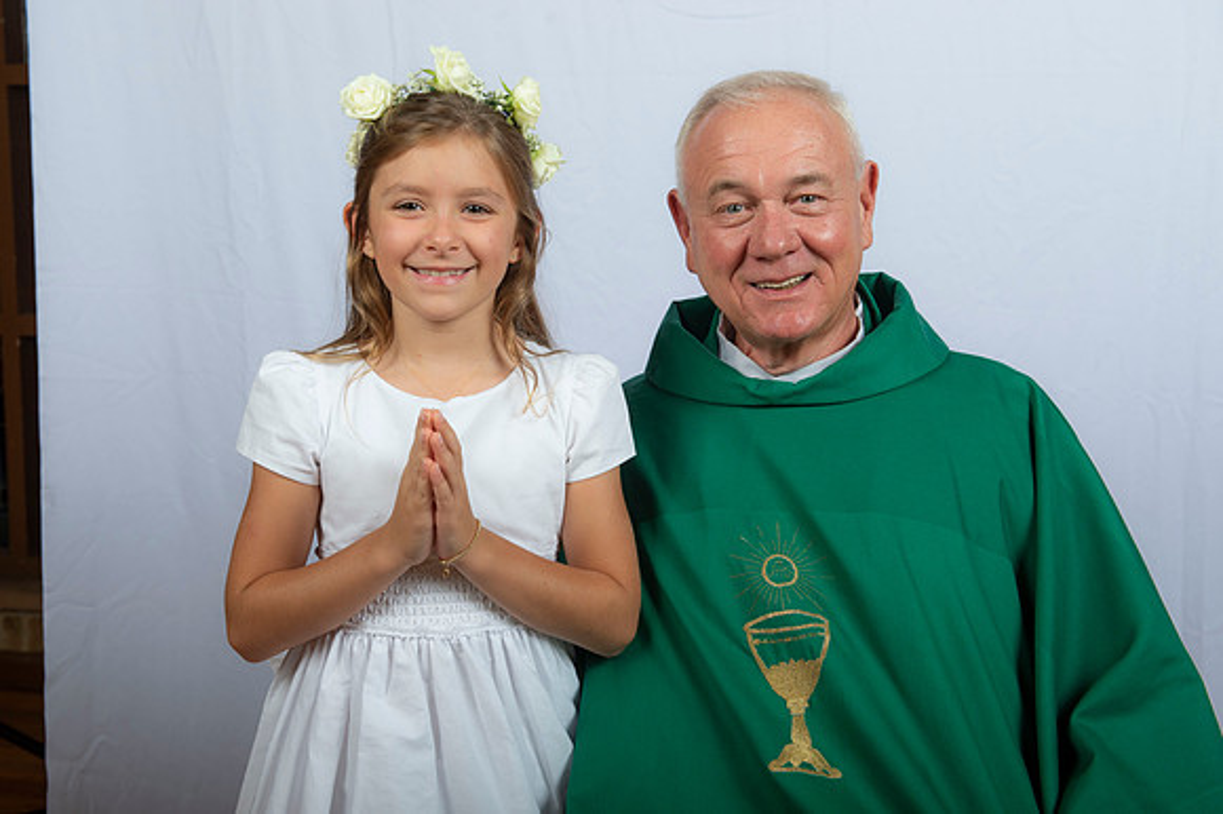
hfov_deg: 36.3
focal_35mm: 55
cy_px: 407
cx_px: 612
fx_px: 1867
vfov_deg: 24.6
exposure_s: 1/200
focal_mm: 55
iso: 320
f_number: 8
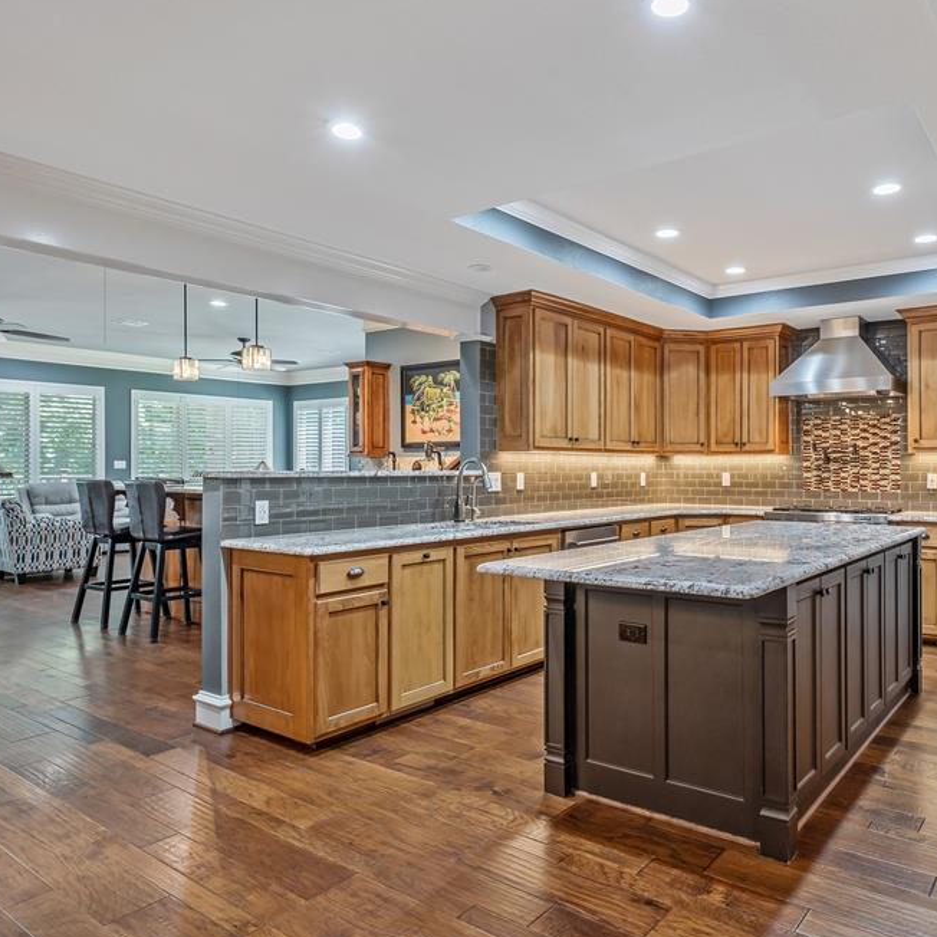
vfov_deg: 65.0
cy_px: 458
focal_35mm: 24
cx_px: 605
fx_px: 735
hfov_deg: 63.8
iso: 800
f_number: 8
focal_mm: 18
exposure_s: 1/6
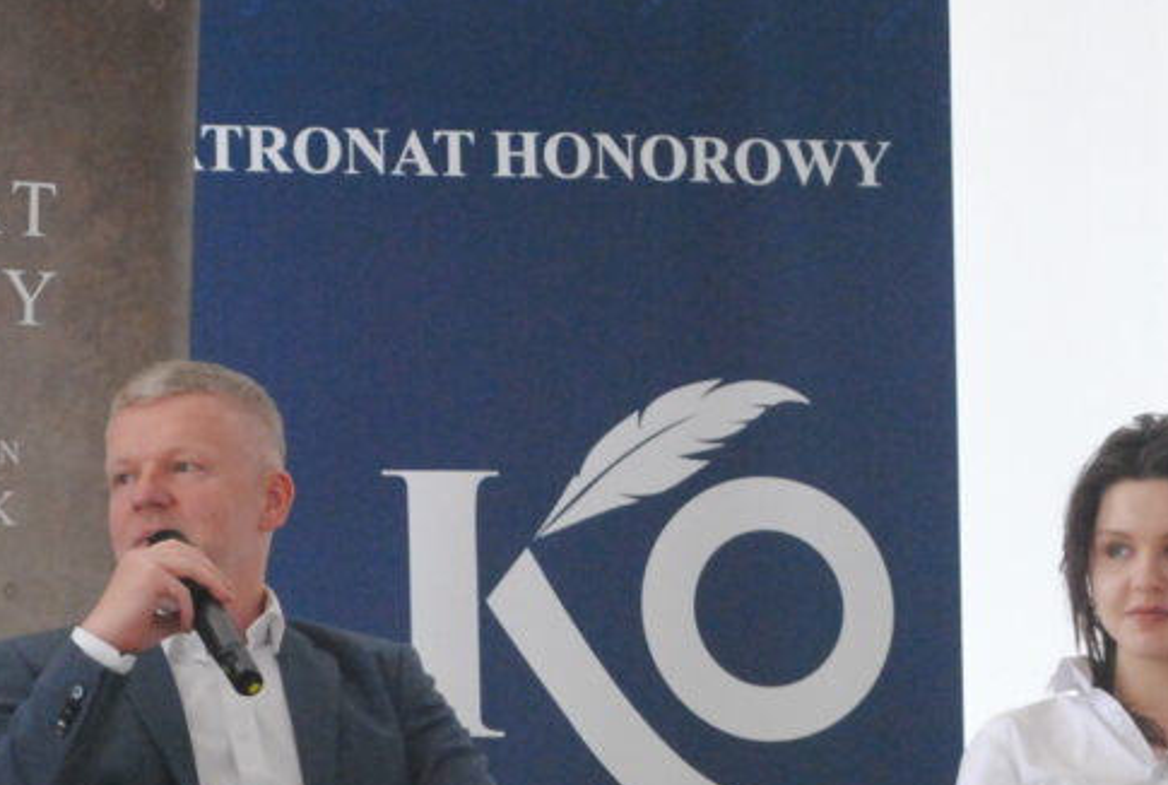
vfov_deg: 7.9
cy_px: 820
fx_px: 5661
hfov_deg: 11.7
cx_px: 181
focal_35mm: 174
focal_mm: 55
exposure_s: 1/50
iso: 1600
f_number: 7.1
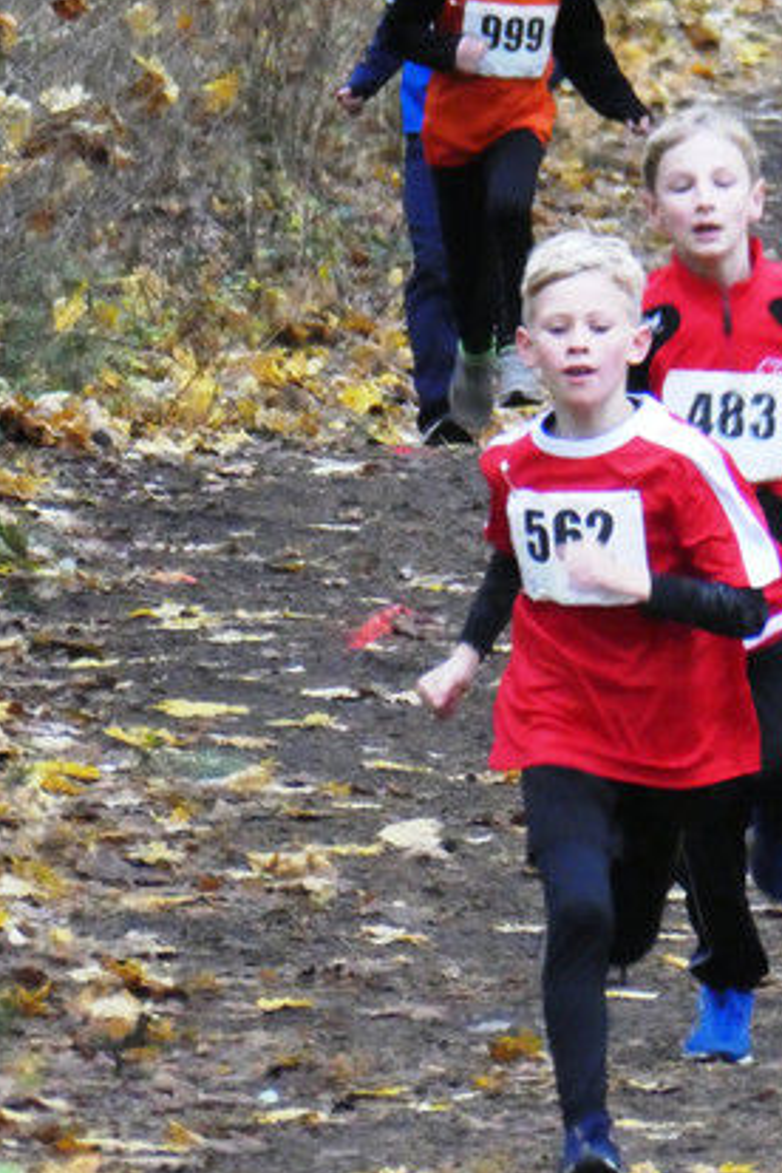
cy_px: 246
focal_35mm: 1204
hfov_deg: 1.1
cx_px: 629
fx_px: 39227
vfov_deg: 1.7
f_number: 6.4
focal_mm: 129
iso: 1600
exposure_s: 1/100
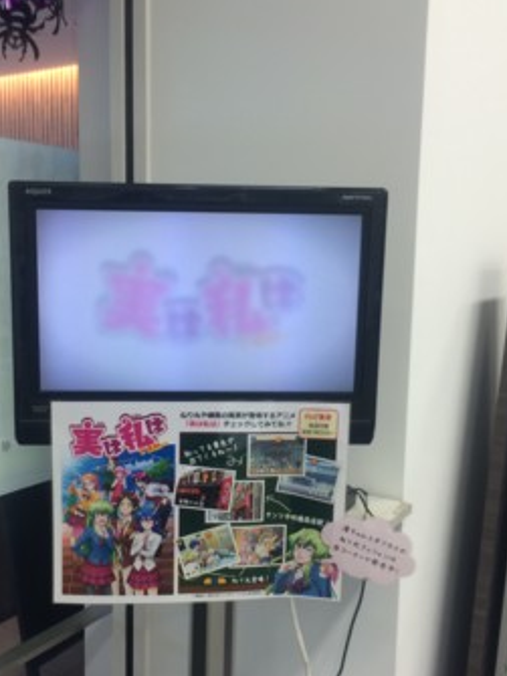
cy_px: 373
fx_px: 762
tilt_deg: -7.7
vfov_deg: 47.8
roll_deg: -0.5
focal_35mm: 39
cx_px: 210
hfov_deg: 36.7
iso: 50
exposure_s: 1/30
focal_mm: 4.15
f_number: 2.2
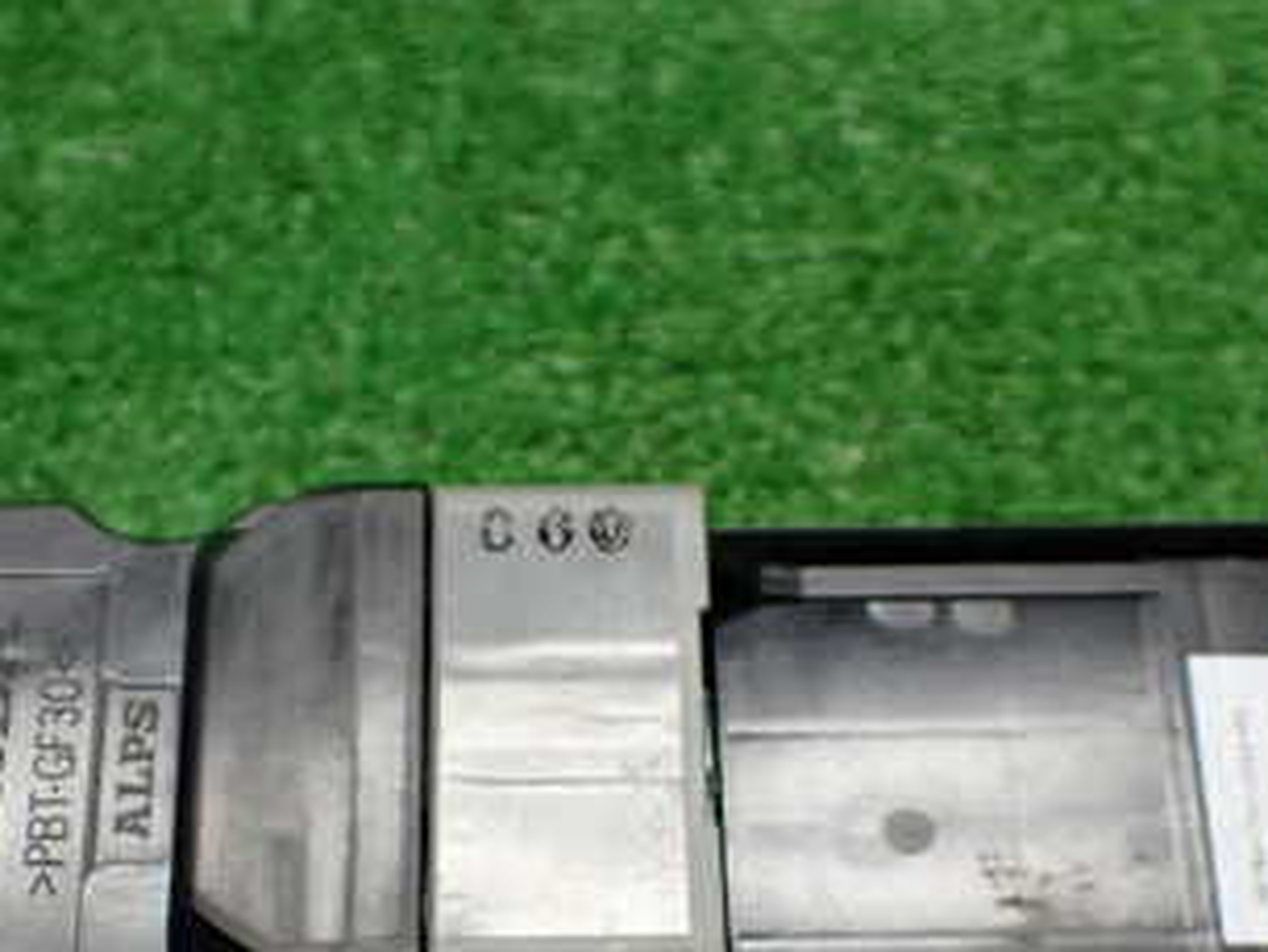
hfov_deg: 32.7
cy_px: 831
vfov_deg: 24.2
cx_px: 578
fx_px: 2162
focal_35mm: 59
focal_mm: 5.4
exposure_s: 1/125
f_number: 2.3
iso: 320
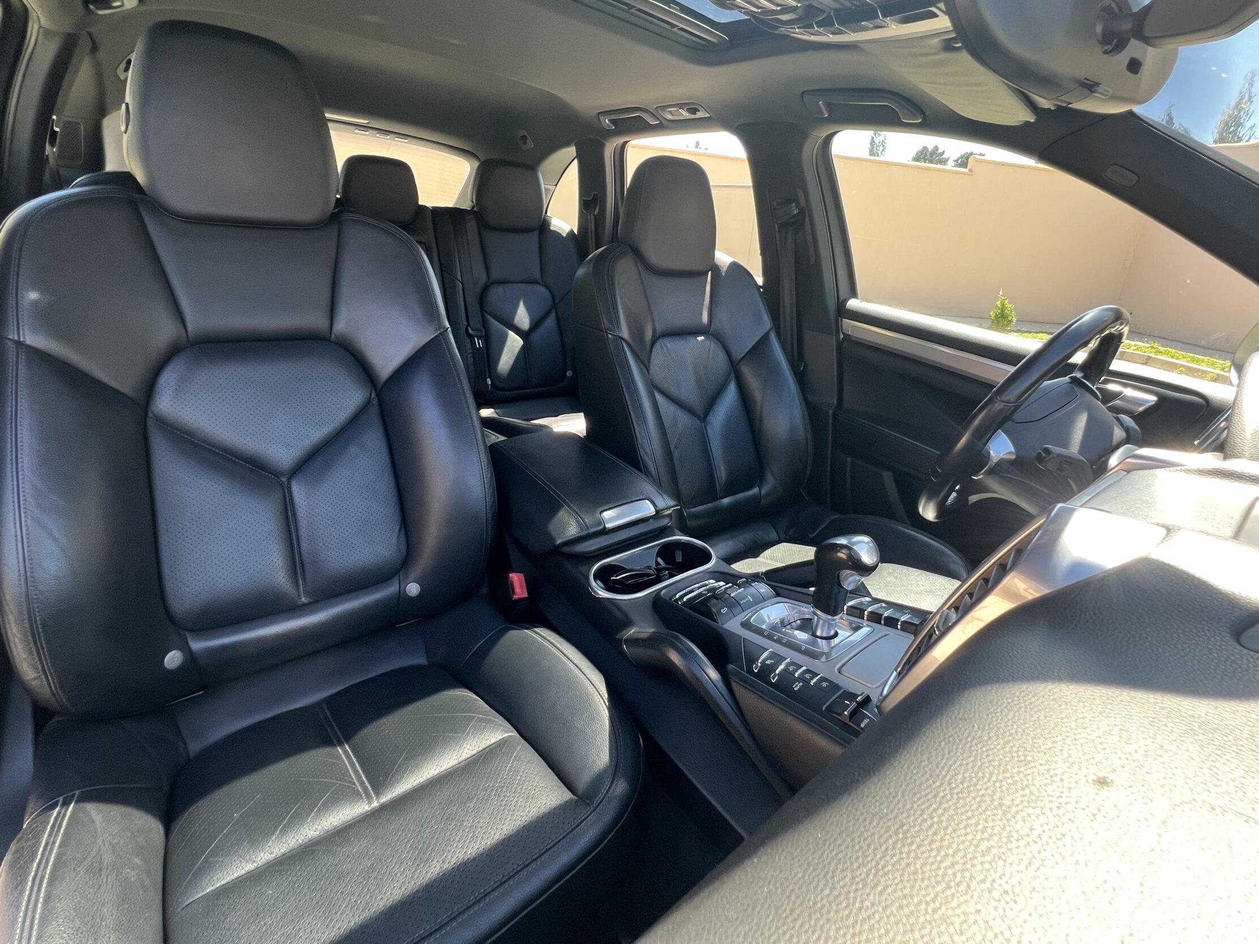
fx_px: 546
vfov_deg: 81.2
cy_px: 401
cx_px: 667
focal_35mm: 15
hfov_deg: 98.1
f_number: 1.8
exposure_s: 1/99
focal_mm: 1.57
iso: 64
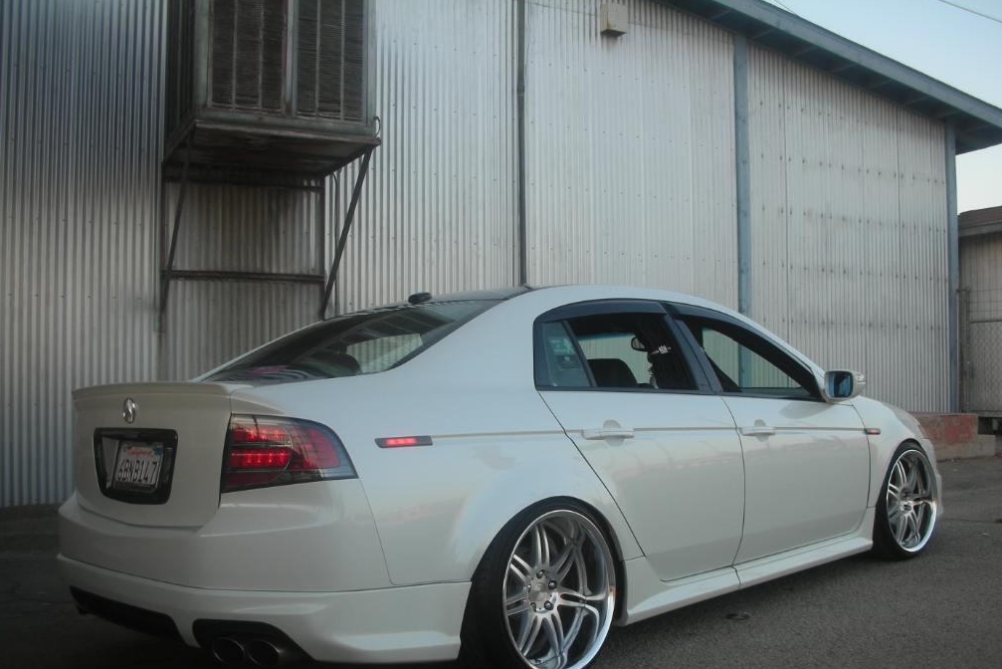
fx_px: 1030
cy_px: 378
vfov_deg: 35.9
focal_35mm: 37
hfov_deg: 51.9
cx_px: 500
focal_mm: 5.8
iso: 50
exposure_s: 1/72.3
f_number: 3
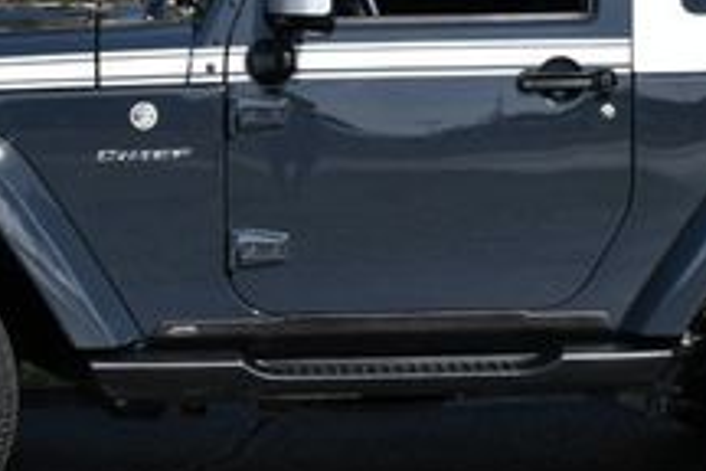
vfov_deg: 8.2
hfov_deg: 12.4
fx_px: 3255
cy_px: -13
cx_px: 441
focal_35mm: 166
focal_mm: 28
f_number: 8
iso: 140
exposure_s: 1/250
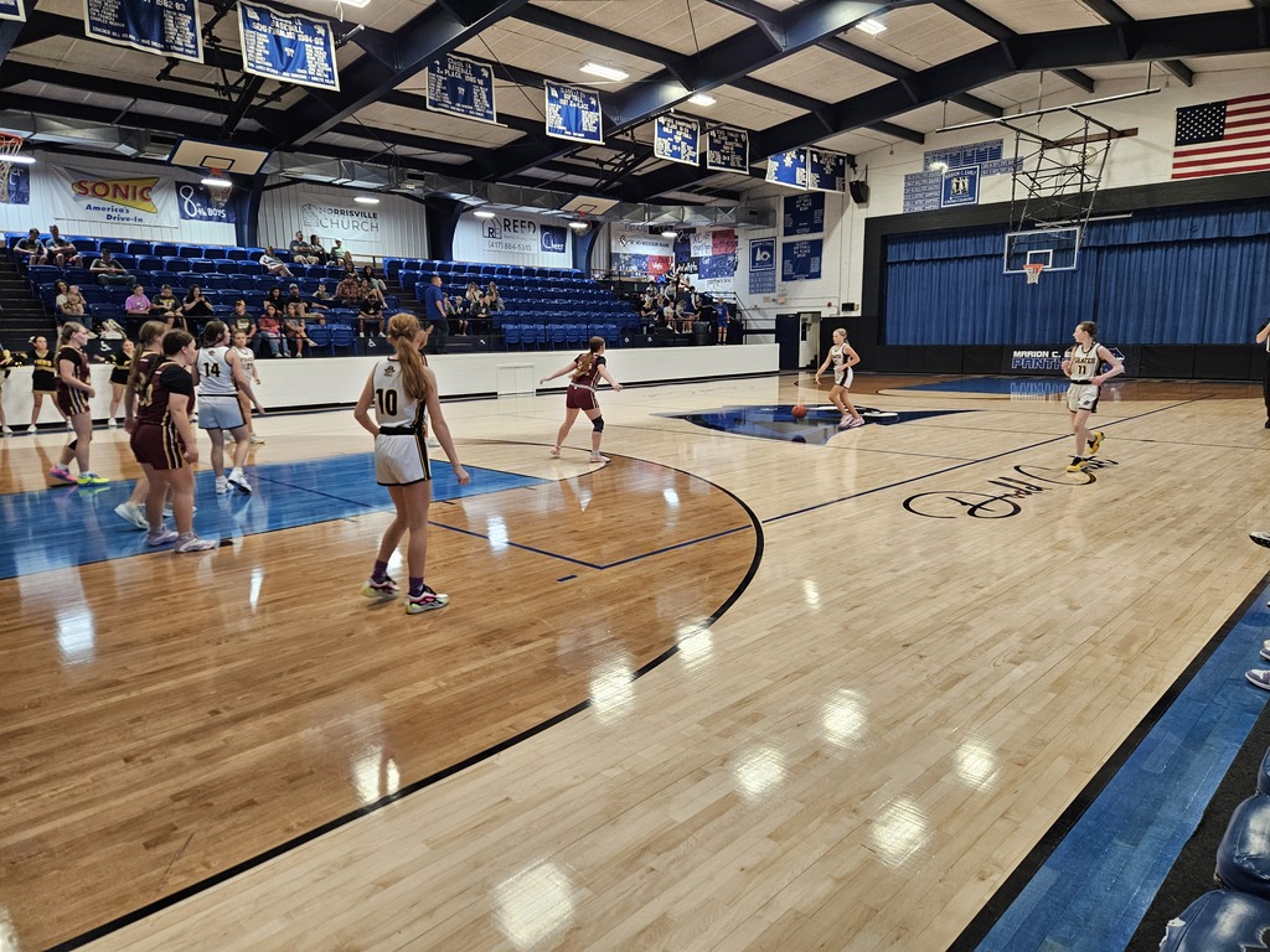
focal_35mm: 23
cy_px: 476
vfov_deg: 58.9
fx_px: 844
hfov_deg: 73.9
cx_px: 635
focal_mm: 5.4
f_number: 1.8
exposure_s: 1/120
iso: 200
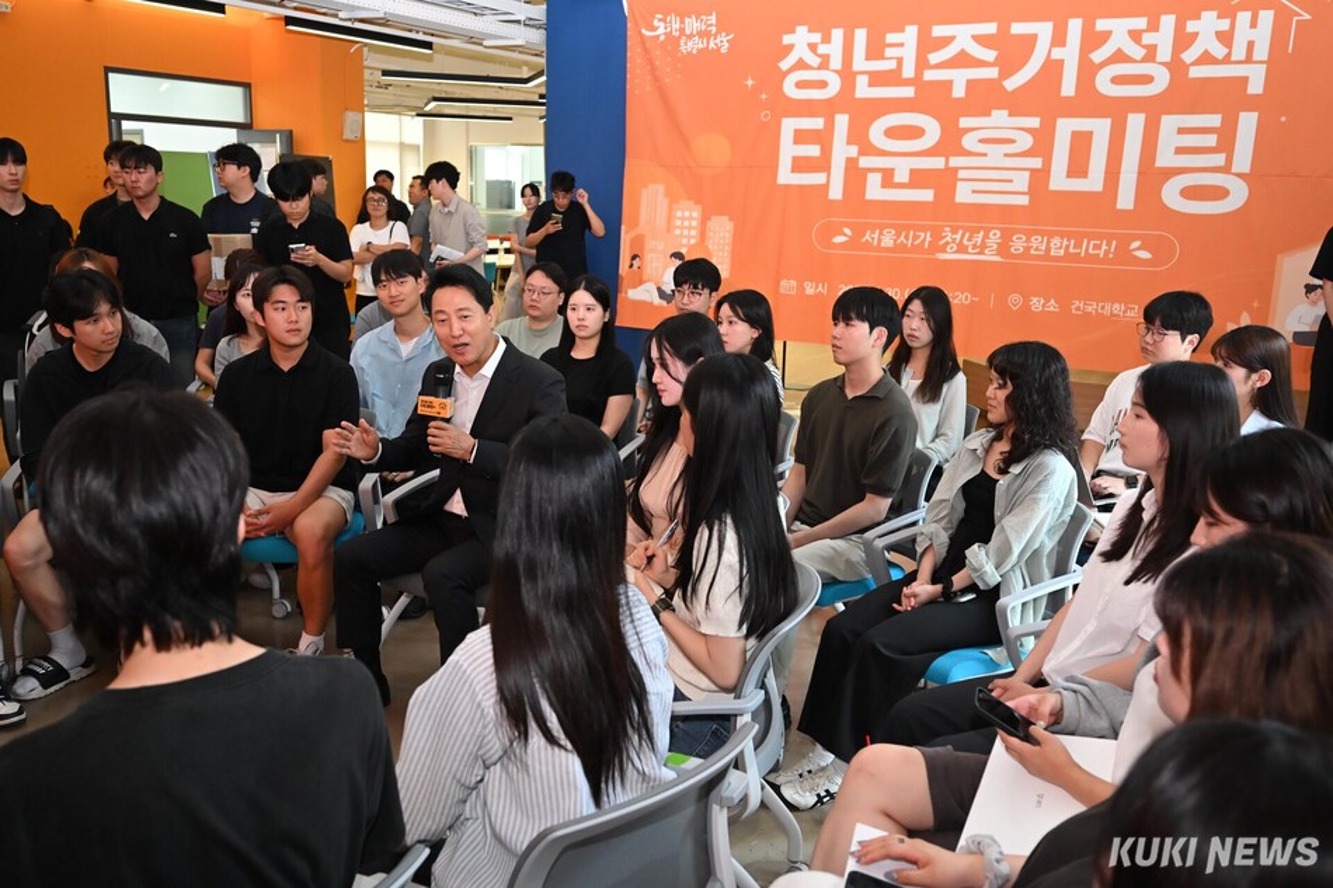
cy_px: 444
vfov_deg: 43.6
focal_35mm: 30
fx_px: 1111
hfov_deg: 61.9
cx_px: 666
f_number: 4
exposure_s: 1/400
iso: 3600
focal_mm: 30
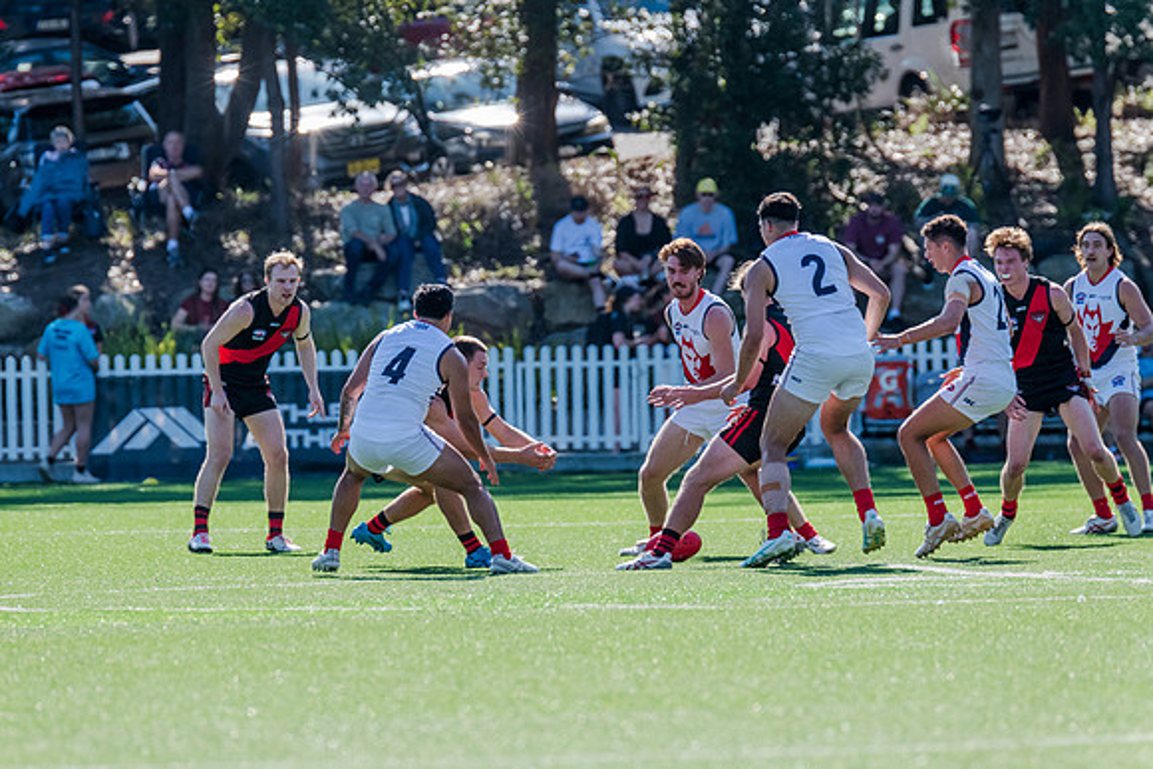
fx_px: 14502
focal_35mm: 453
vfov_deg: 3.0
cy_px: 382
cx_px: 534
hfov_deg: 4.6
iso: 800
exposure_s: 1/1600
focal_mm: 420
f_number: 7.1
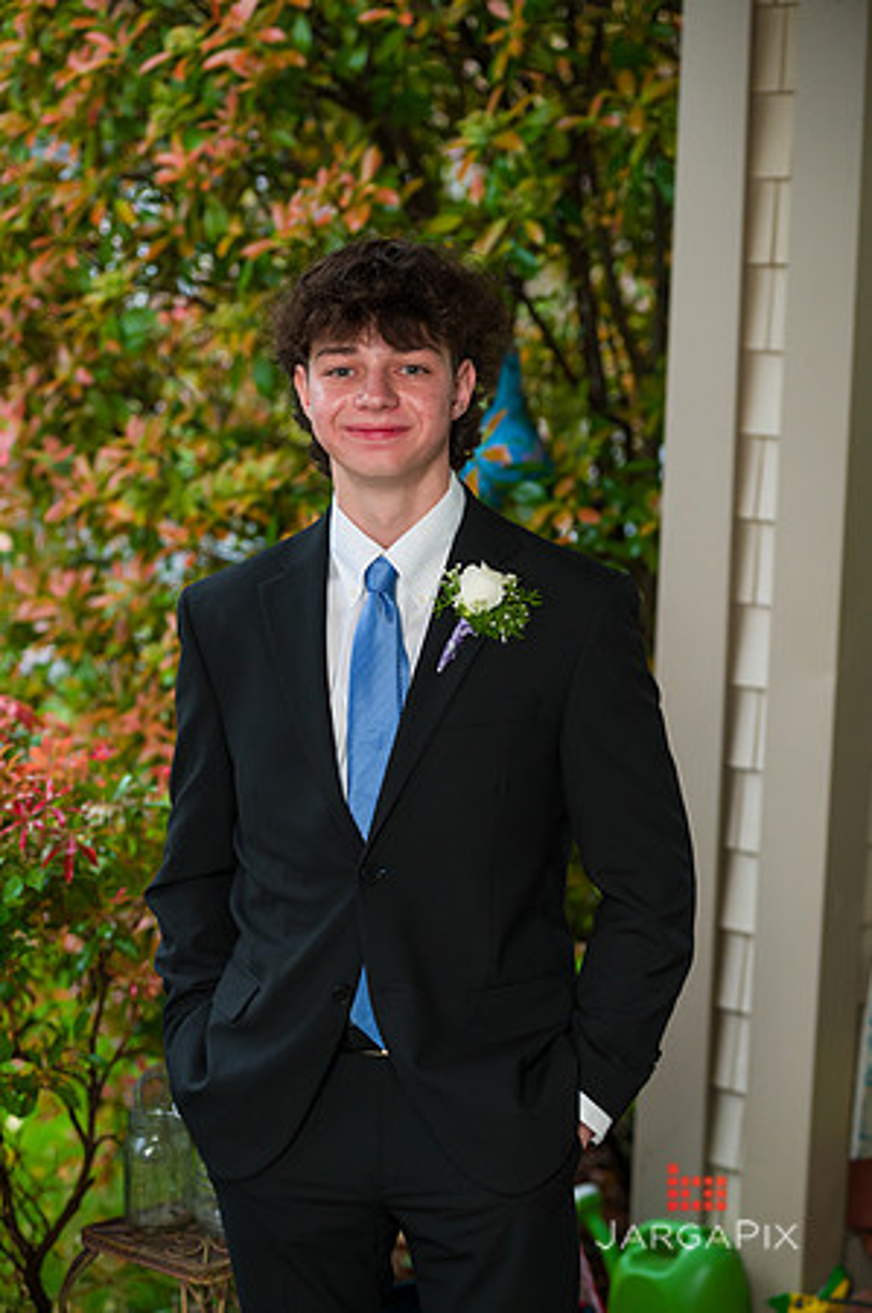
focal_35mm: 70
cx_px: 436
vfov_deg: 28.9
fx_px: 2549
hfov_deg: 19.4
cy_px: 656
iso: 1600
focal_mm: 70
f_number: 4
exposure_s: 1/200
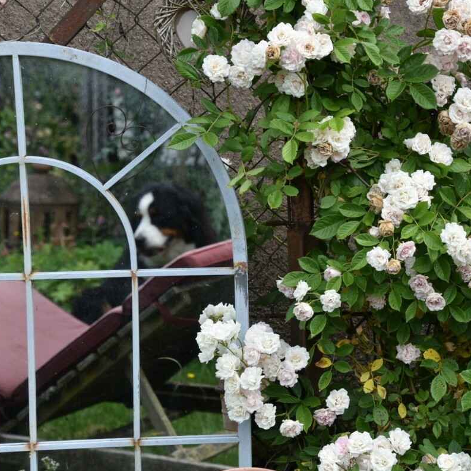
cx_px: 320
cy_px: 236
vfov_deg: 12.9
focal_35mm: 135
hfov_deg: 12.9
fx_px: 2078
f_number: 8
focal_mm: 70
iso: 180
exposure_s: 1/250
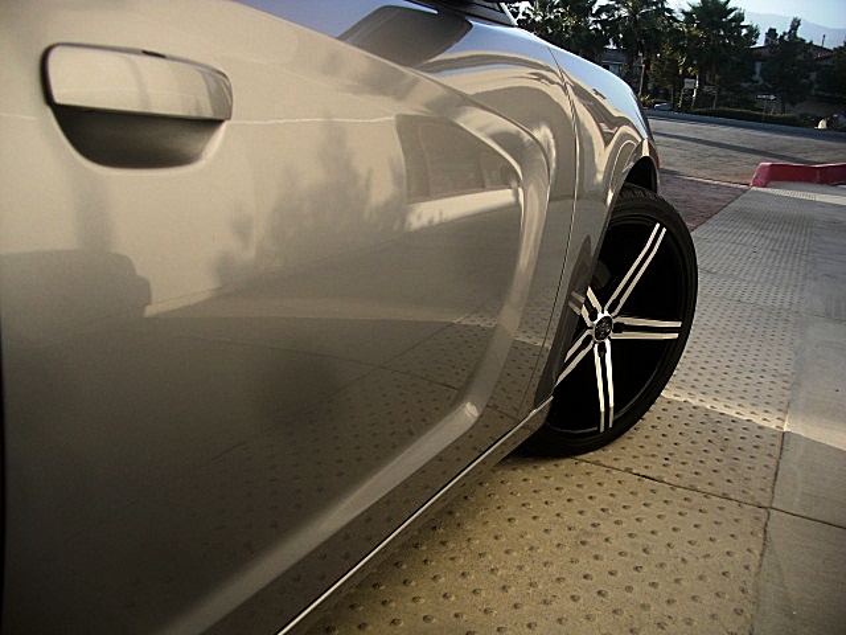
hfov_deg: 51.4
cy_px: 318
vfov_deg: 39.7
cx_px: 423
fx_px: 880
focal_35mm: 36
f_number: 2.8
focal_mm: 6.3
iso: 50
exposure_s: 1/250
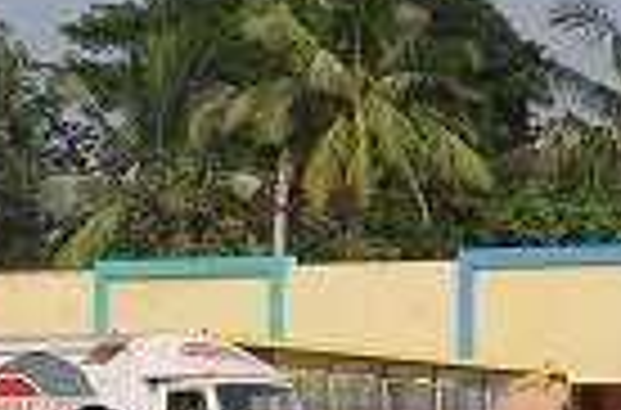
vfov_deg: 5.2
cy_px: 568
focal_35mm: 262
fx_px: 4504
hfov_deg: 7.9
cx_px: 495
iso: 200
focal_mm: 28
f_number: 13
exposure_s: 1/250
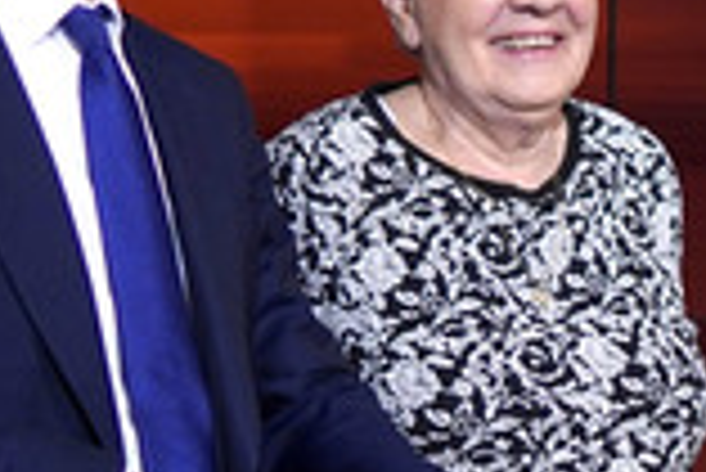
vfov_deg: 10.7
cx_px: 564
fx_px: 2532
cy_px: 220
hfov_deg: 15.8
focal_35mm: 129
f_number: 1.8
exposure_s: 1/1000
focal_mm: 30
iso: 640
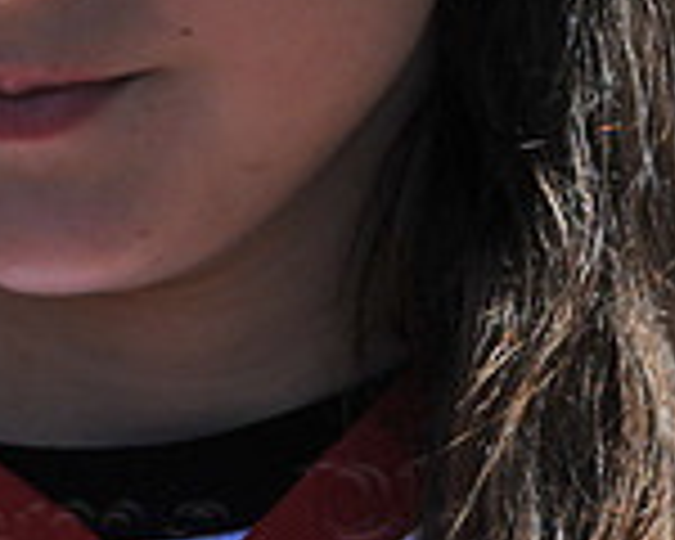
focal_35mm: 1086
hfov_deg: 1.8
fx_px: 21695
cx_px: 63
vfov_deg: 1.4
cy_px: -25
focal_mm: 200
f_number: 8
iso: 200
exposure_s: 1/250
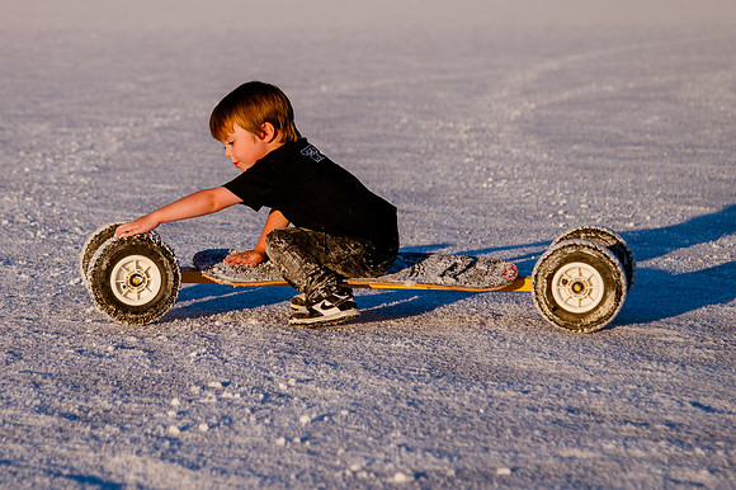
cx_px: 249
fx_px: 2878
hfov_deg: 14.5
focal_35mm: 141
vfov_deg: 9.7
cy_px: 217
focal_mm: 78
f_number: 4
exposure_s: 1/1600
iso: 200
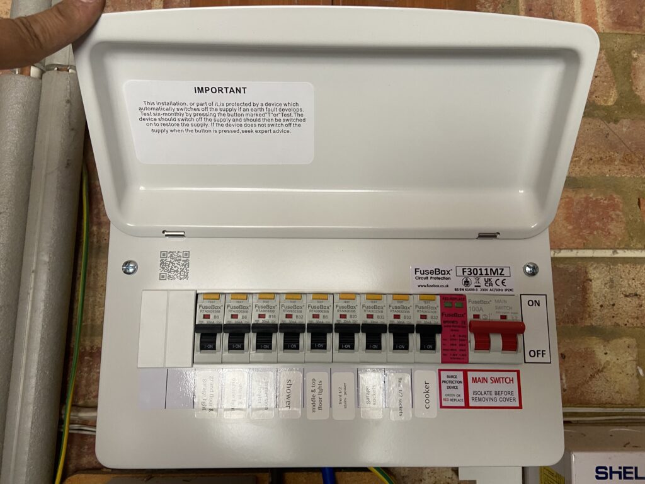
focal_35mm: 26
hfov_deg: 67.3
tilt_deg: +6.9
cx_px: 322
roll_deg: +0.3
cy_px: 242
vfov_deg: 53.1
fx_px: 484
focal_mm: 4.25
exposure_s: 1/60
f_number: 1.8
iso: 160
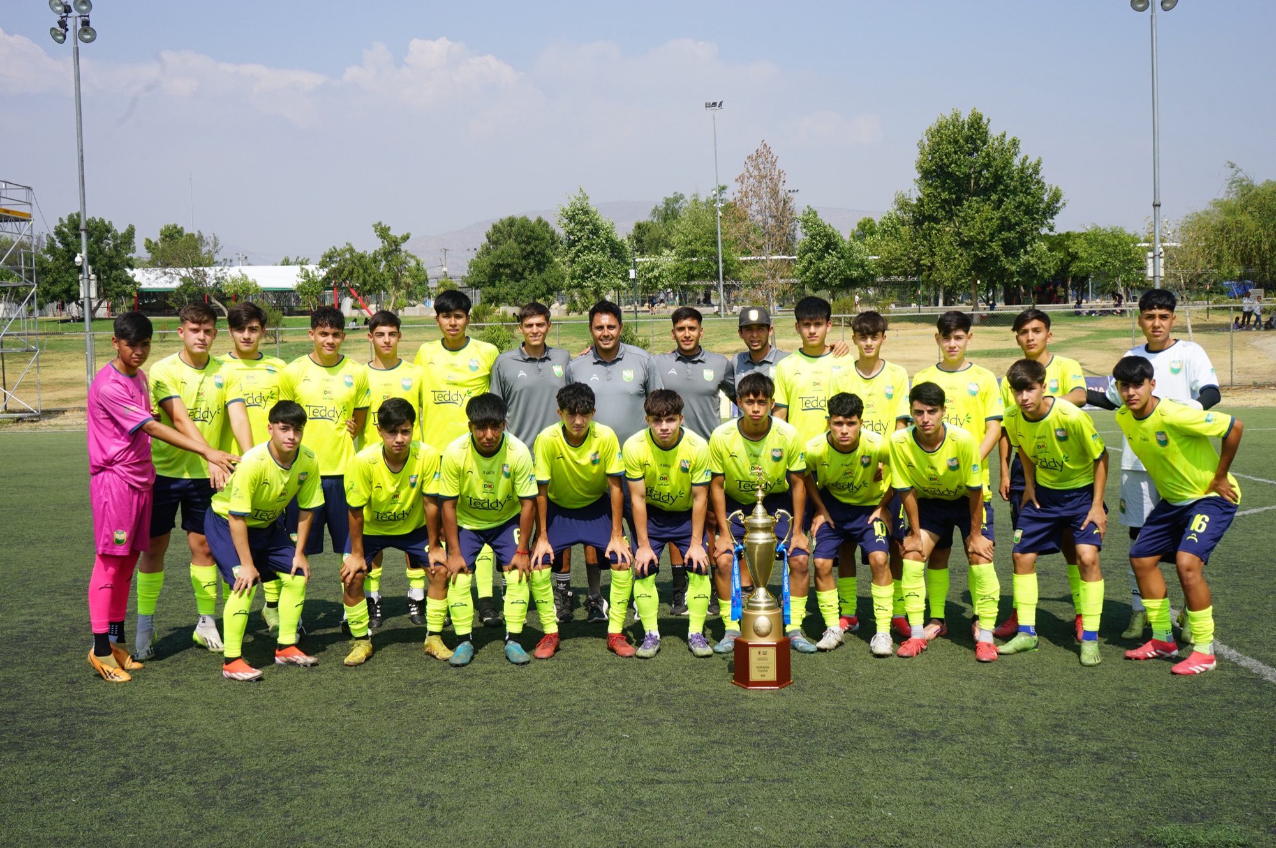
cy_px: 424
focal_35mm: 39
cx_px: 638
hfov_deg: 49.6
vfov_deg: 34.1
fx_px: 1381
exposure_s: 1/100
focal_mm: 39
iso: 100
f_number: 14
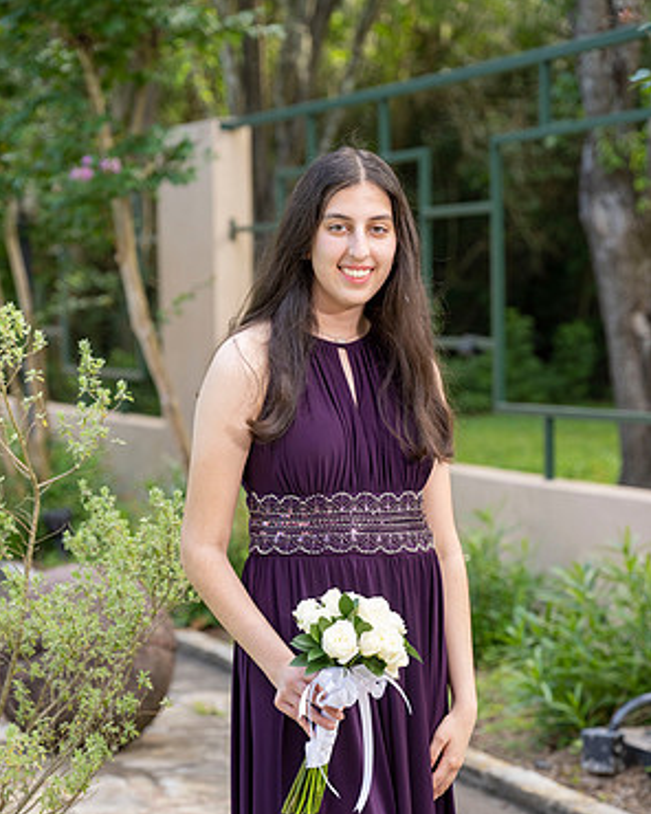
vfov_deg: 17.1
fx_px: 2697
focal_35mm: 112
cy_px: 458
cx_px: 323
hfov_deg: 13.8
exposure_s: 1/200
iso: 500
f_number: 5
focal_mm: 98
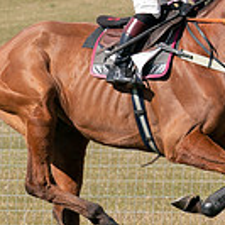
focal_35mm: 577
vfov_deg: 3.0
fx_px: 4243
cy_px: 121
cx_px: 164
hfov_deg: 3.0
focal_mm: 104
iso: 400
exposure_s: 1/2000
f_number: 5
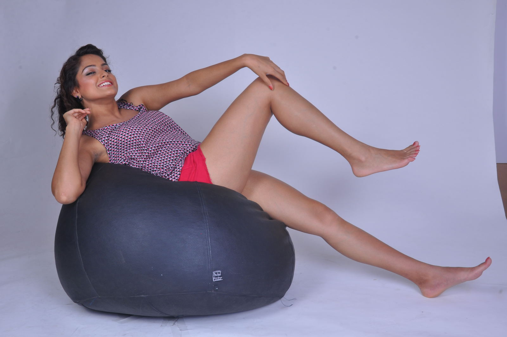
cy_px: 168
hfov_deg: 51.3
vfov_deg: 35.4
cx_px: 254
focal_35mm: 38
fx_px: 528
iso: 200
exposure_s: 1/160
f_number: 18
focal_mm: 25
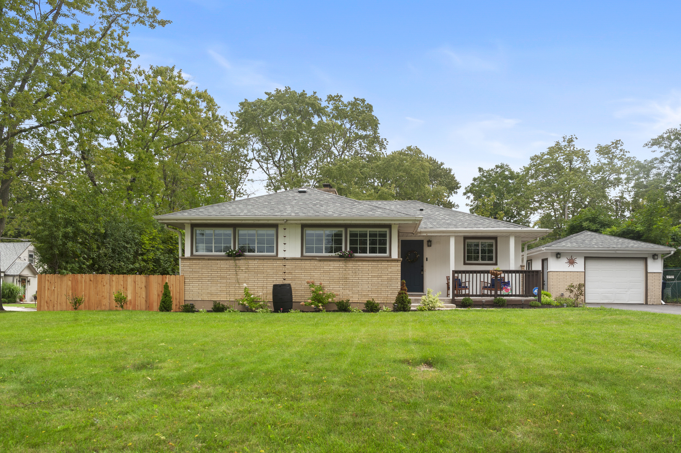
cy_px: 226
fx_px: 510
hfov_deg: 67.4
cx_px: 340
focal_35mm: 27
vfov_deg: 47.9
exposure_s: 1/125
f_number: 8
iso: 400
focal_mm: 27
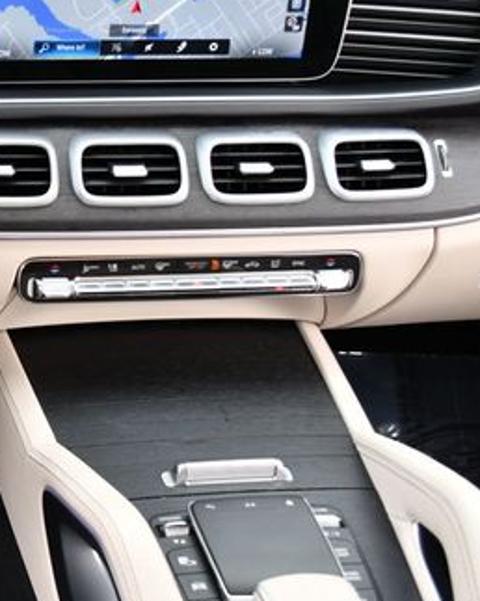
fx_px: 1191
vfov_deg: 28.3
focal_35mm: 67
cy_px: 238
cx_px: -102
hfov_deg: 21.1
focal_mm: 18
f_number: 4
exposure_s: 1/250
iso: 400
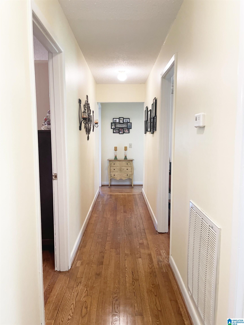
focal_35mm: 26
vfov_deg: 67.3
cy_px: 162
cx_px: 122
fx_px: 244
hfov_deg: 53.1
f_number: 1.6
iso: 160
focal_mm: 4.2
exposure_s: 1/60
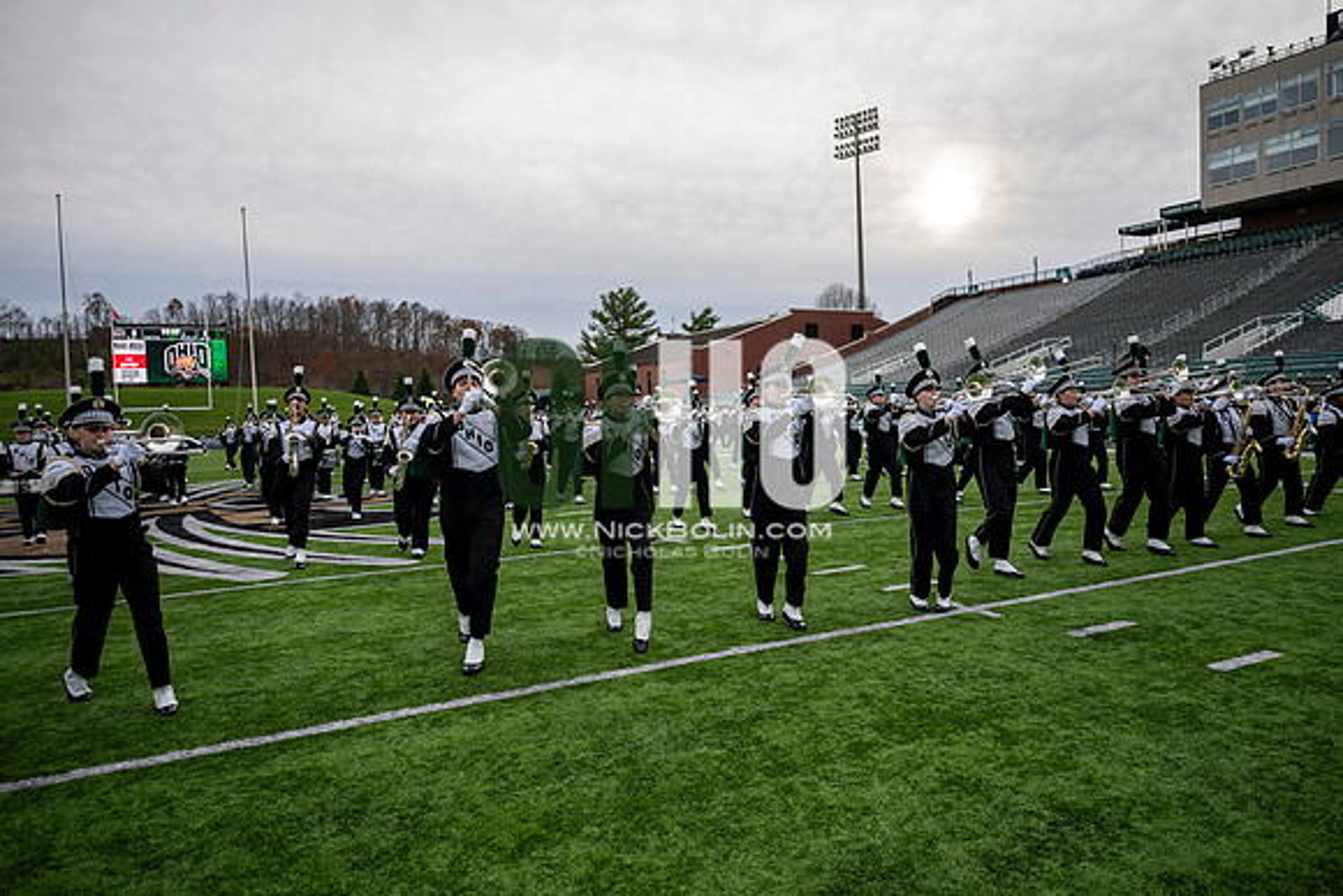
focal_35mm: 24
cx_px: 672
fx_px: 896
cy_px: 448
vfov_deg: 53.2
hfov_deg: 73.7
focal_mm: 24
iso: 125
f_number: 2.8
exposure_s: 1/500
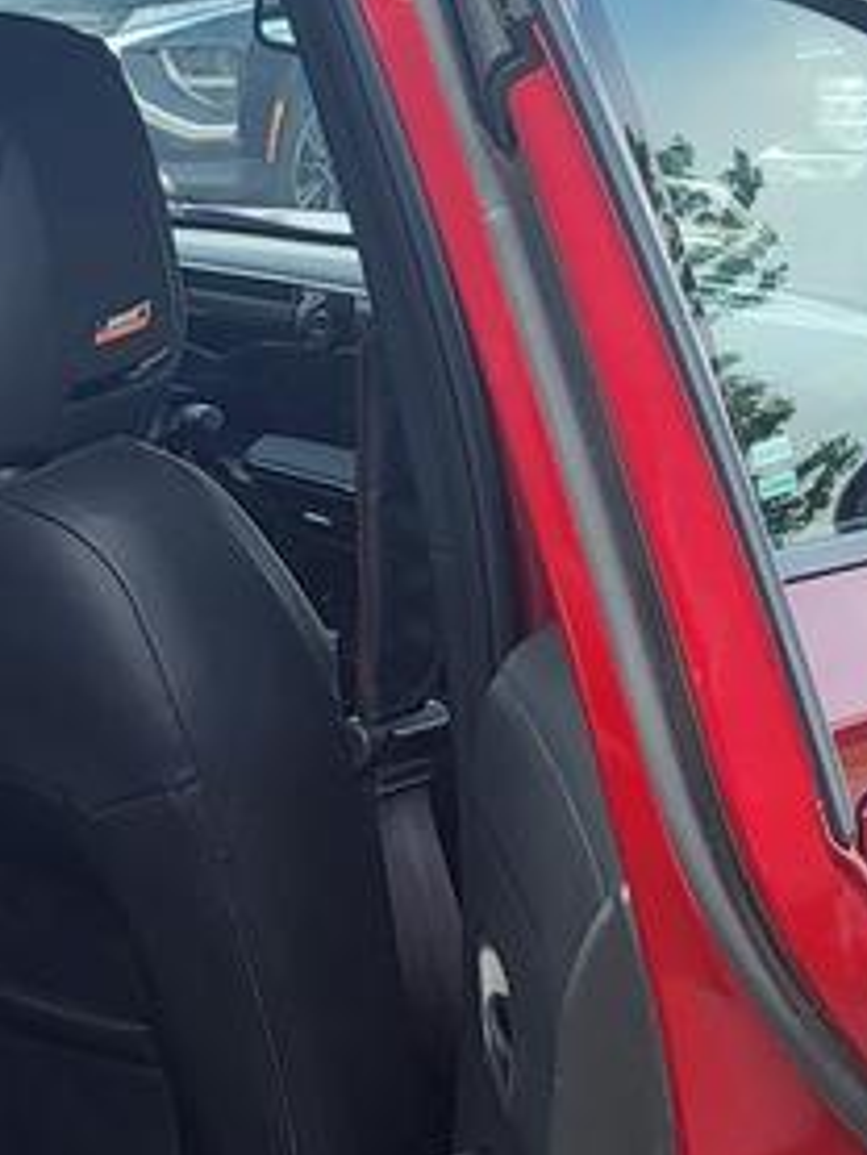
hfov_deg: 16.4
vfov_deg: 21.1
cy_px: 1130
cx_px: 429
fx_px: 3003
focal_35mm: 90
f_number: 1.8
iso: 40
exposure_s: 1/277
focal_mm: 5.4
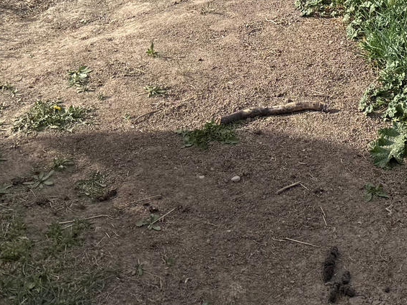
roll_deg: -1.1
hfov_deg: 20.7
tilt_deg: -11.3
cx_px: 511
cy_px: -237
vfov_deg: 14.9
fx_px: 1023
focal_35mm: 87
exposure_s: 1/3425
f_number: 1.78
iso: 80
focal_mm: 6.76
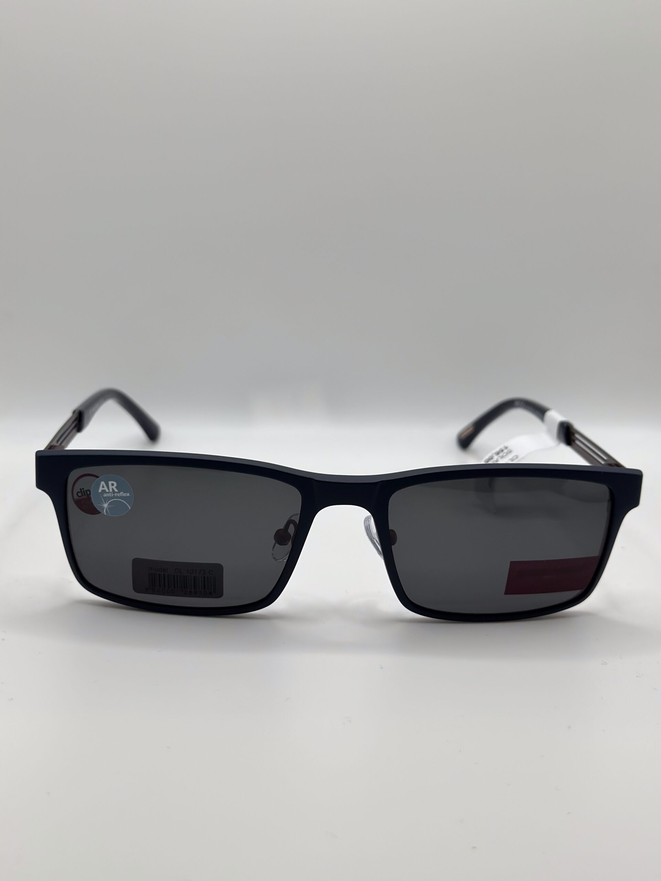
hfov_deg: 30.3
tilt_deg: -20.5
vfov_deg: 39.7
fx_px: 1222
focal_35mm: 48
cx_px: 330
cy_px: 440
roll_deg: -2.3
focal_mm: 6.86
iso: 80
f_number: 1.78
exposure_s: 1/773
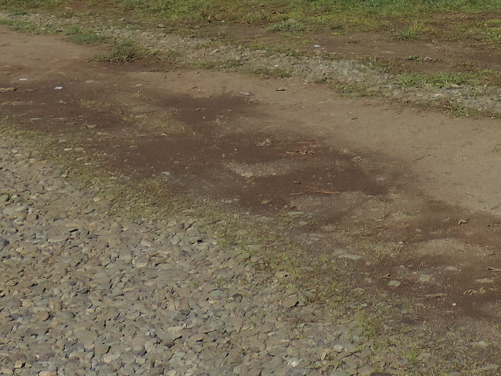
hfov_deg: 18.2
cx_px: 517
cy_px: -168
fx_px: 1520
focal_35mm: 105
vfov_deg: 13.4
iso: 80
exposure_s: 1/1250
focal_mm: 5.3
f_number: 3.5
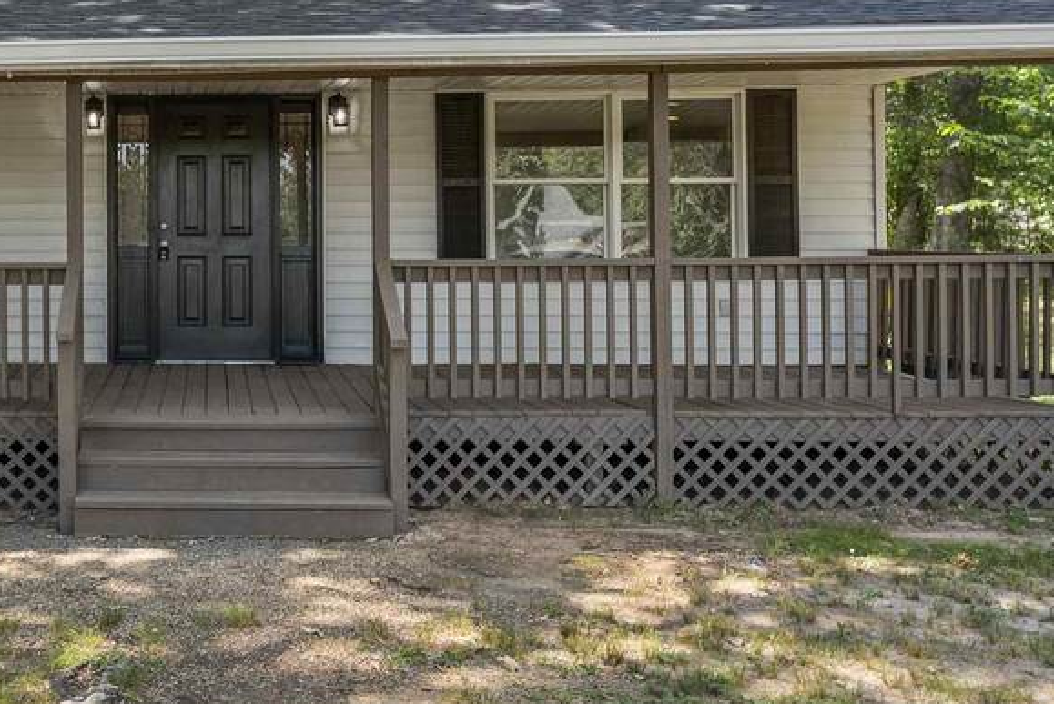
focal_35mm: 43
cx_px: 107
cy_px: 221
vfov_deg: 30.9
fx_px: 1263
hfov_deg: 41.7
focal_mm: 19.5
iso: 80
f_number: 4.5
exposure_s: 1/80
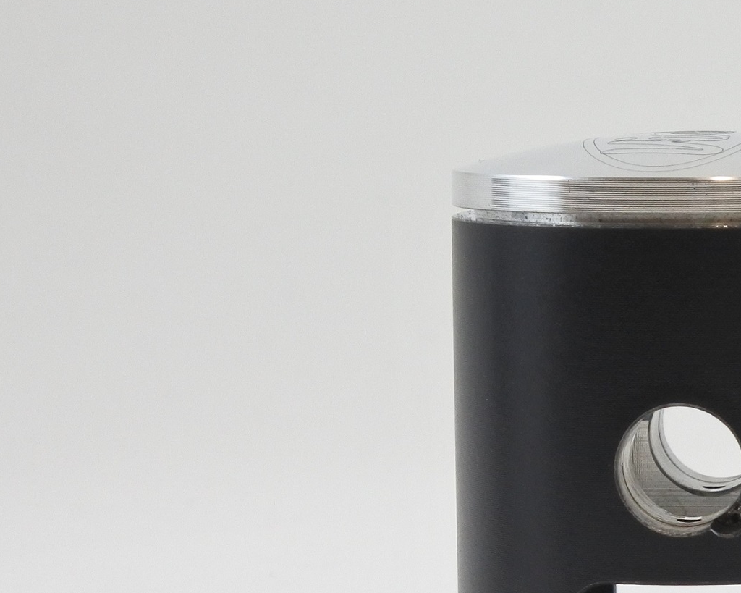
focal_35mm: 110
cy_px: 460
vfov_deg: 13.9
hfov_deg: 17.2
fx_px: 2412
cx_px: 699
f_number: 4.8
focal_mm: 22.3
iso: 500
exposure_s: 1/125
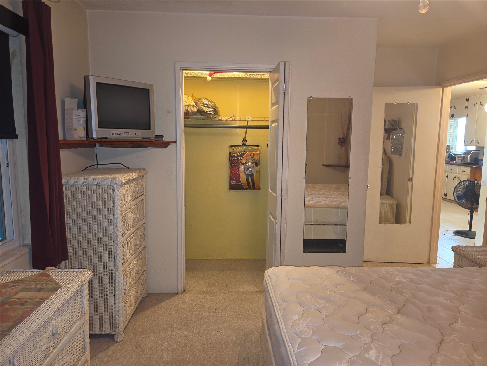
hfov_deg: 73.9
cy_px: 183
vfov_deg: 58.9
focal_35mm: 23
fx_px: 324
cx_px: 244
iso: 125
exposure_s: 1/20
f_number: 1.8
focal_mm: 5.4
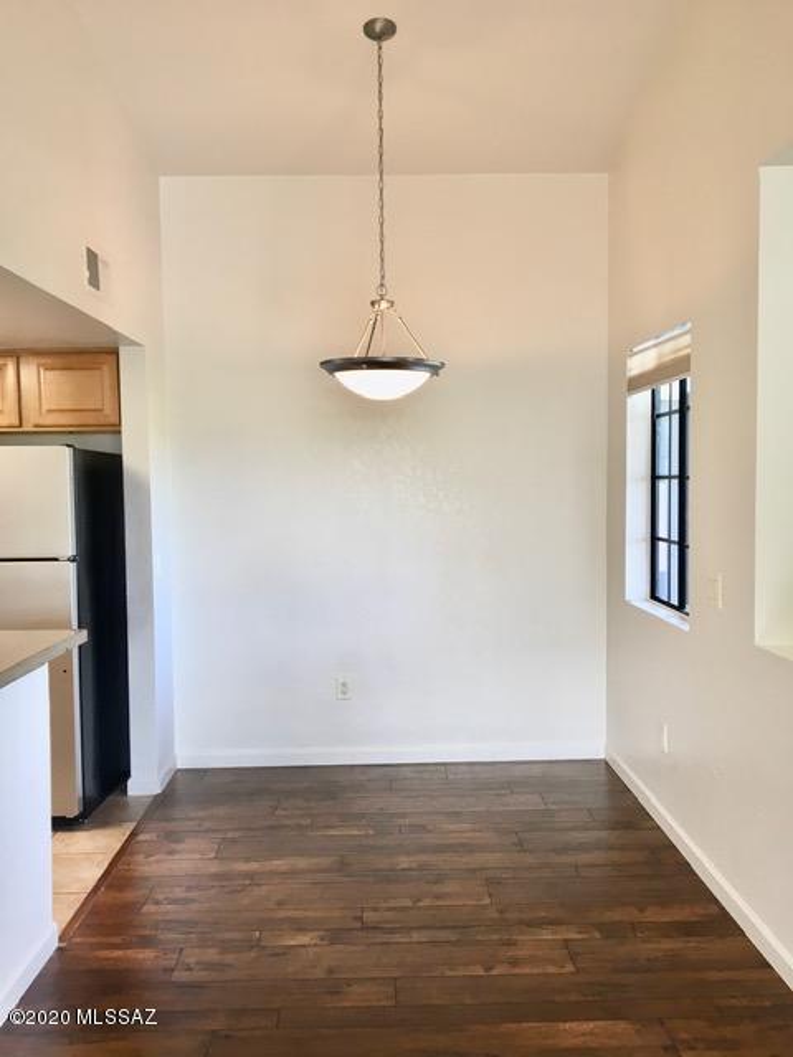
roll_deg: -0.2
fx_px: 886
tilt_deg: -2.2
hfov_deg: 48.2
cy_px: 528
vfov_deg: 61.7
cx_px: 396
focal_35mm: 29
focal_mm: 4.15
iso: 50
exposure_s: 1/30
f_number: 2.2
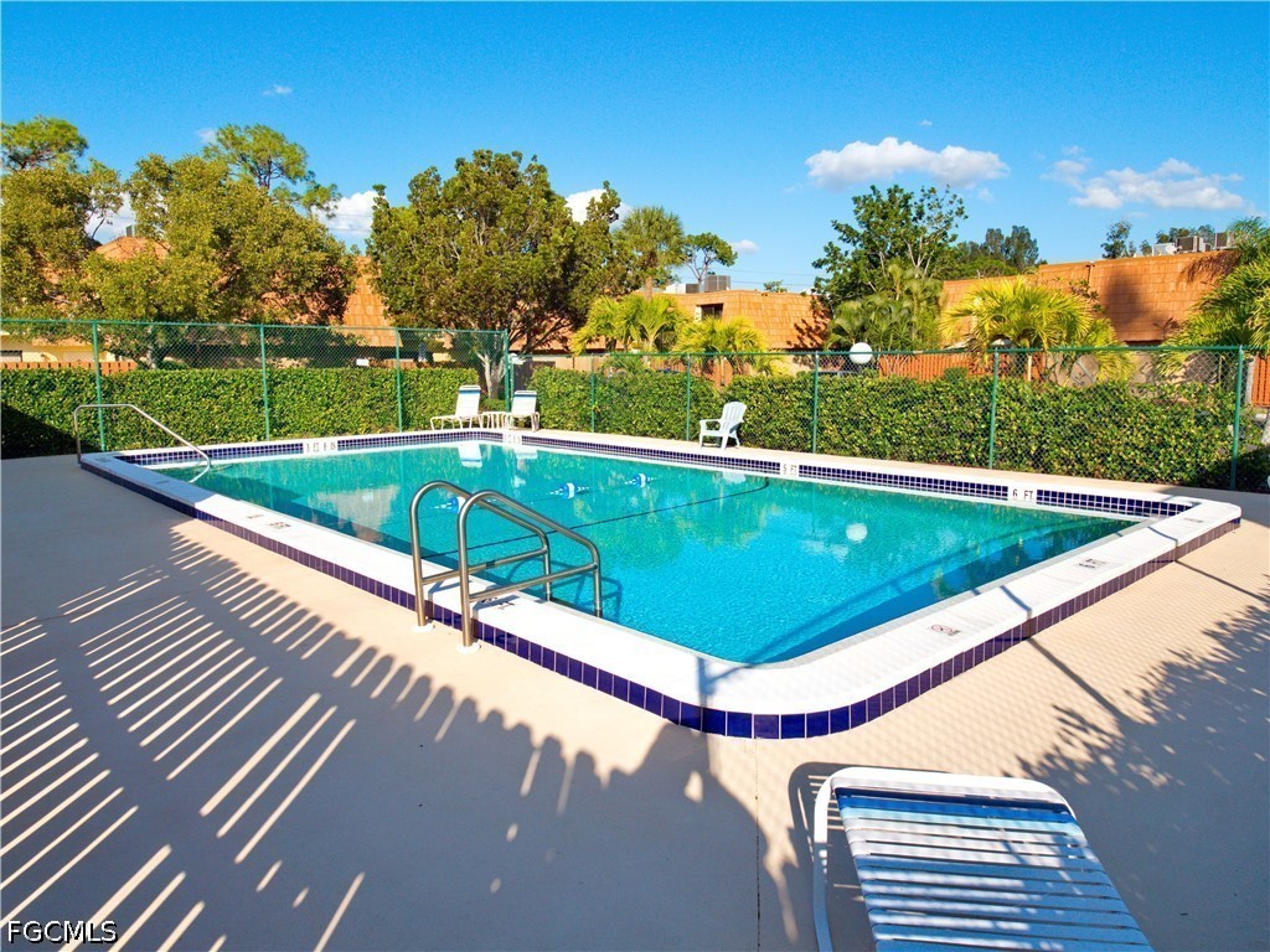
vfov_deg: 56.8
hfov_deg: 71.6
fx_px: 881
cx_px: 635
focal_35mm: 24
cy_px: 476
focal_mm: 12
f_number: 7.1
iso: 200
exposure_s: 1/800
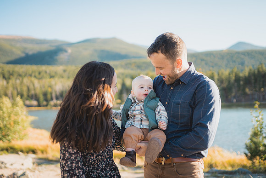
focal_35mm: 37
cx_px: 133
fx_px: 272
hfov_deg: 52.0
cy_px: 89
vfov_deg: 36.1
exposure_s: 1/2500
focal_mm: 35
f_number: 1.4
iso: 100
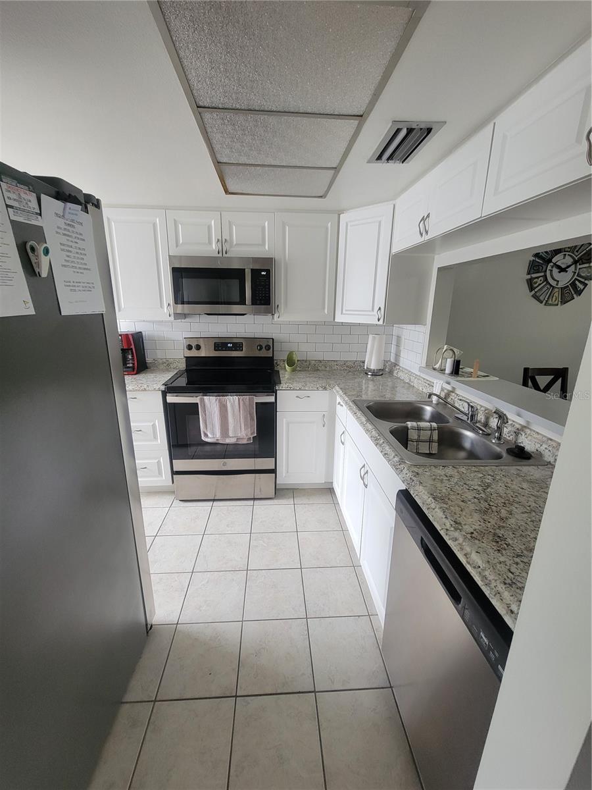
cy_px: 395
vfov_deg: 106.2
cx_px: 296
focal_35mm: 13
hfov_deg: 89.9
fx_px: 296
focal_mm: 2.2
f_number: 2.2
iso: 250
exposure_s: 1/60
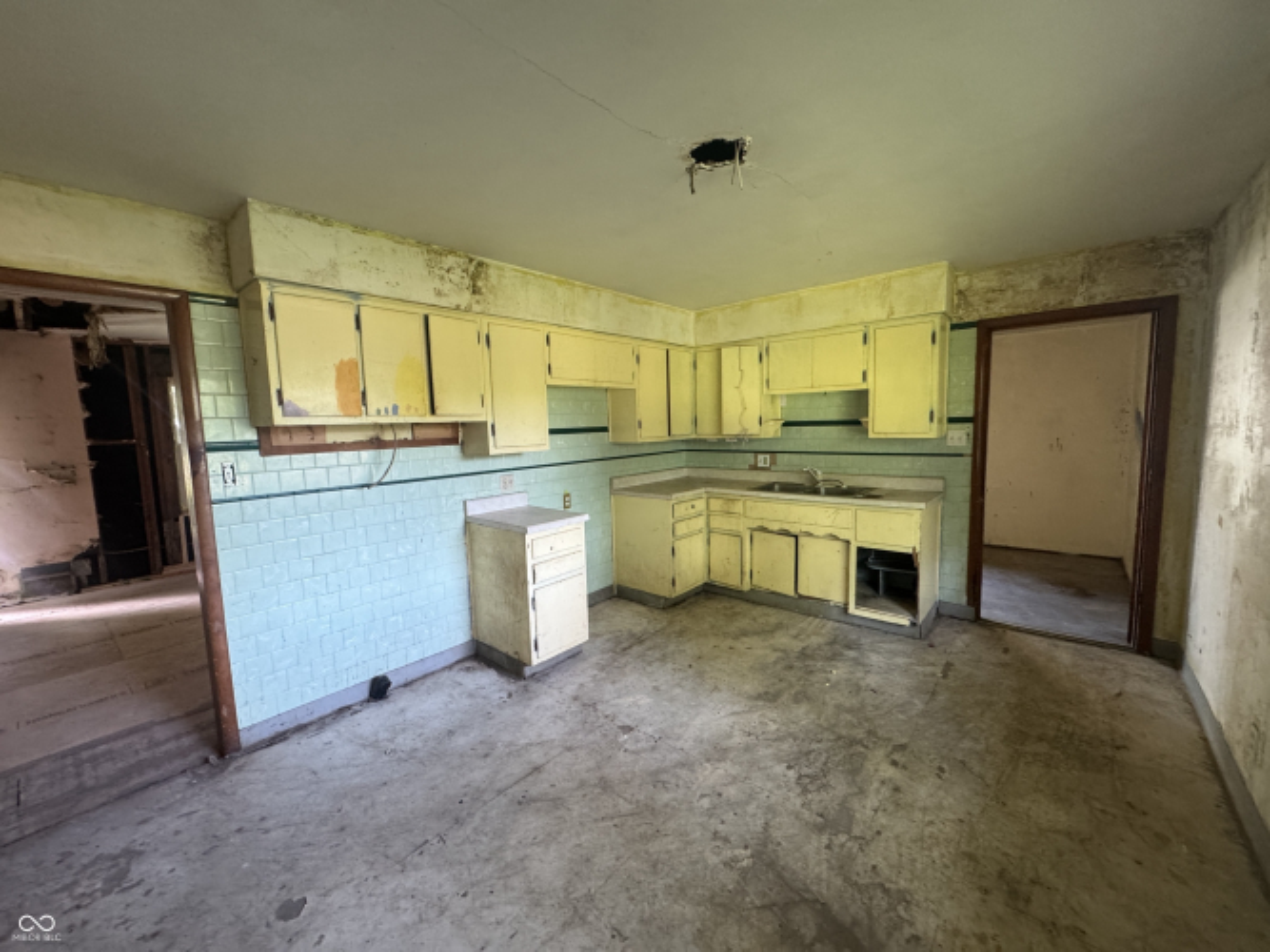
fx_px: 514
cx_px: 635
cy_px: 476
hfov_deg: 102.1
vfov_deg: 85.7
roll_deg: +2.2
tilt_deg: -5.4
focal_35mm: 14
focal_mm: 2.22
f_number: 2.2
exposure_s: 1/69
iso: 320
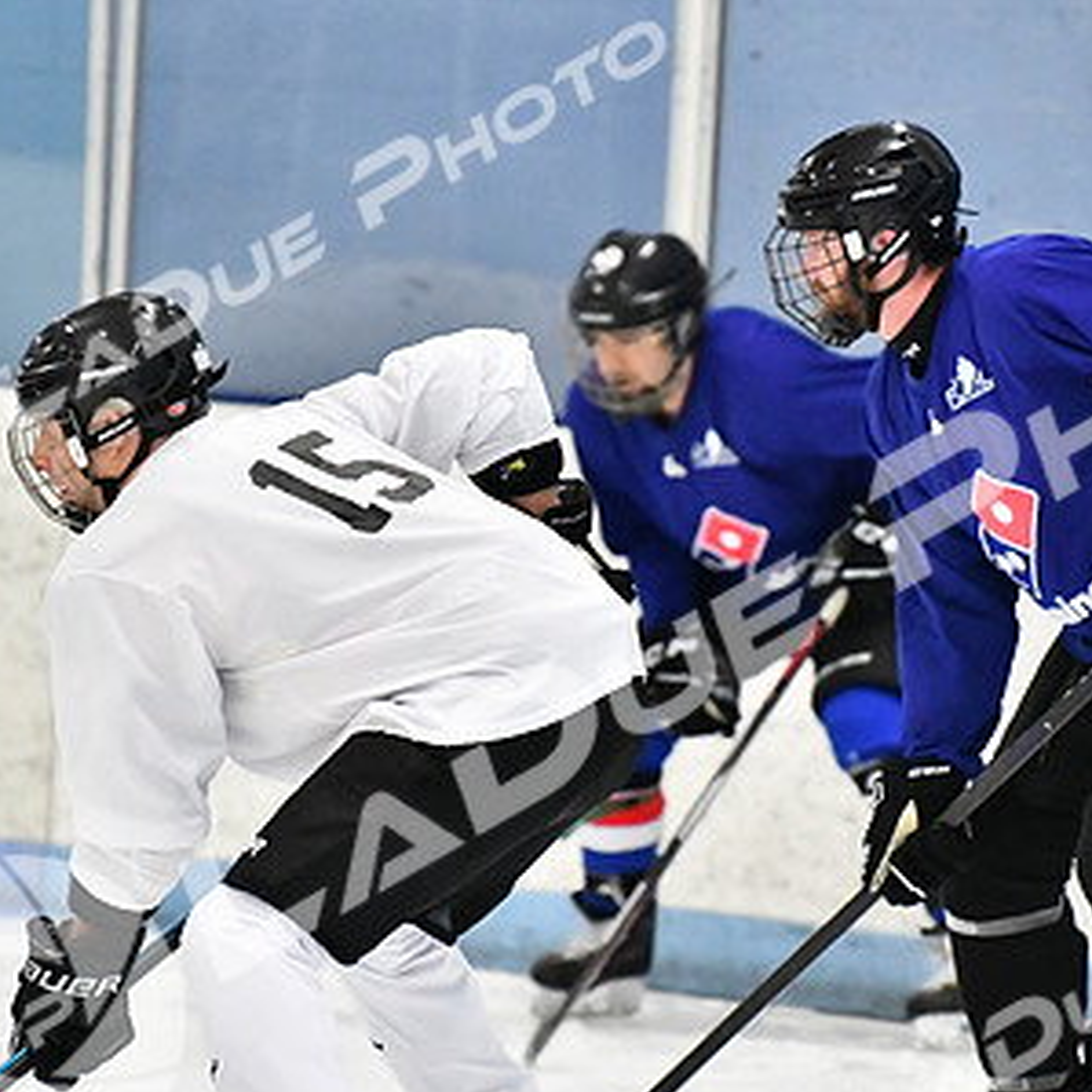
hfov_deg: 3.5
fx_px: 17631
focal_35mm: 494
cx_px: 668
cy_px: 645
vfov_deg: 3.5
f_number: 3.2
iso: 6400
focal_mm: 200
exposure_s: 1/1250
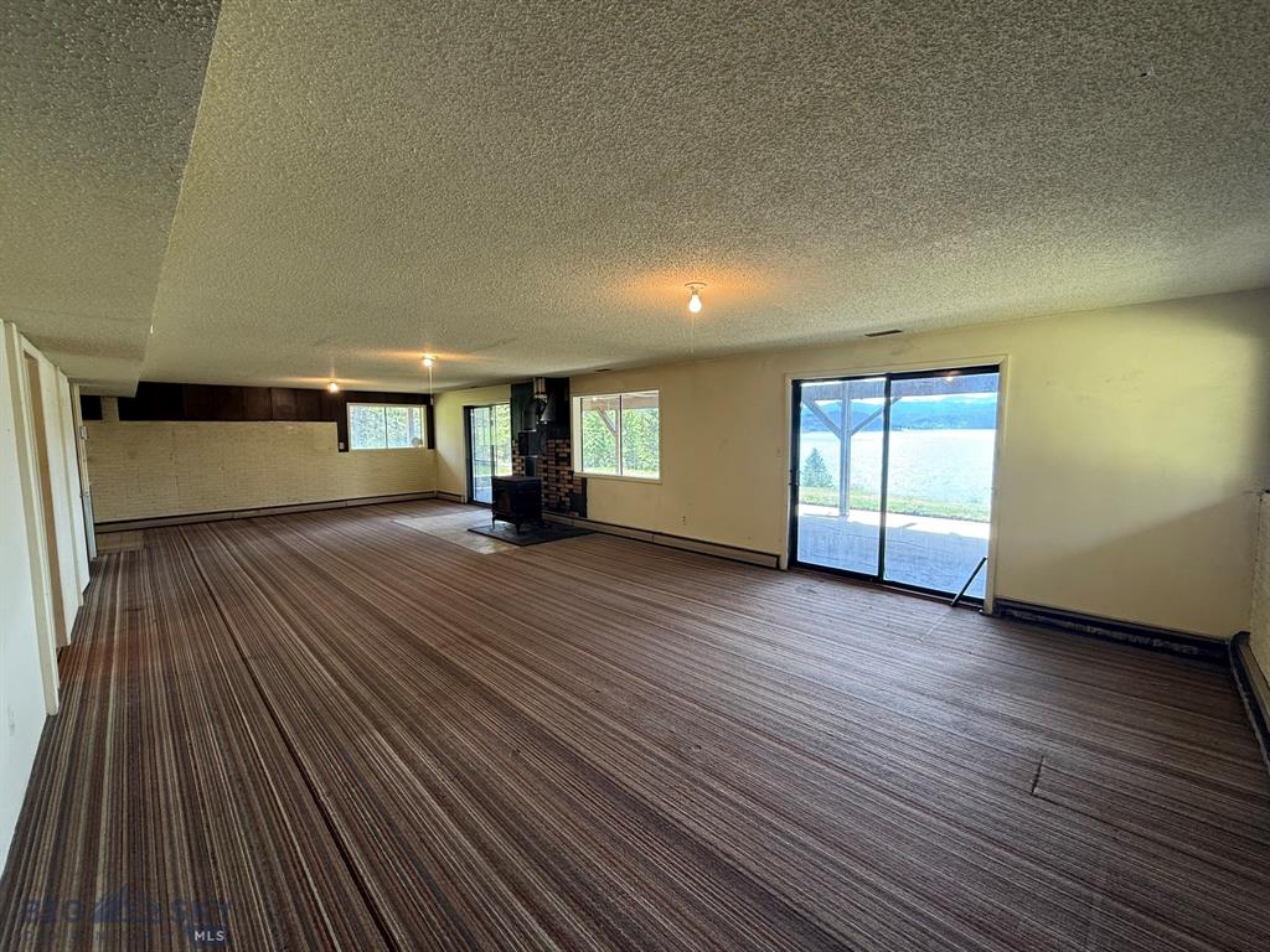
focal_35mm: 14
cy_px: 476
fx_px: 514
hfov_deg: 102.1
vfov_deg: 85.7
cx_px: 635
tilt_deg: -4.7
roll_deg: +0.6
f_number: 2.2
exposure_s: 1/120
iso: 100
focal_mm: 2.22
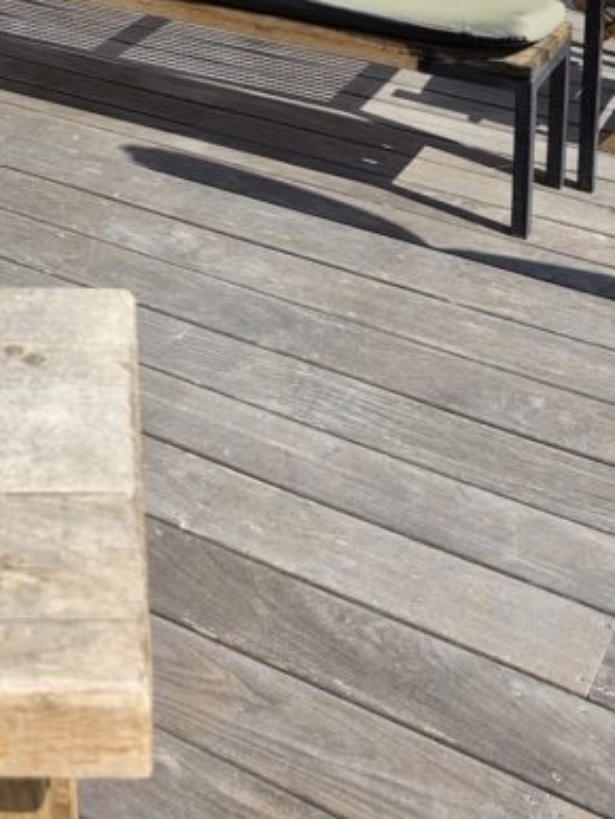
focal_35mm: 61
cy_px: -185
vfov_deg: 27.5
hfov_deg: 23.3
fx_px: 1443
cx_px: 34
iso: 64
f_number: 1.4
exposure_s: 1/7329
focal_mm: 6.5
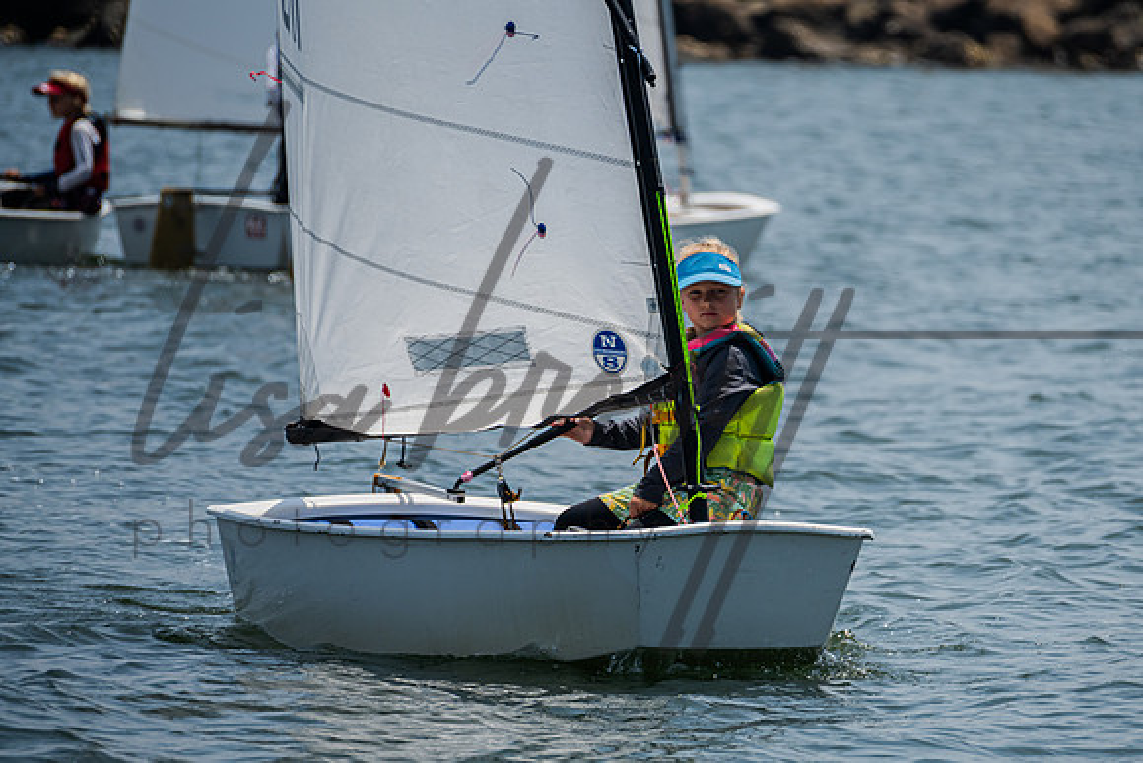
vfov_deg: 2.5
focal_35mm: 544
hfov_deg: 3.8
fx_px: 17273
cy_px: 375
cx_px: 770
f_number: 8
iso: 320
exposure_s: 1/1250
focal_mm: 400
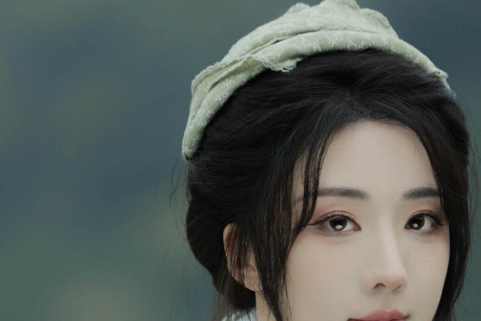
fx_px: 4021
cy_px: 362
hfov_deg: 6.8
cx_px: 241
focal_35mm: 301
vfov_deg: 4.6
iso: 250
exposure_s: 1/800
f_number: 4
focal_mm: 200
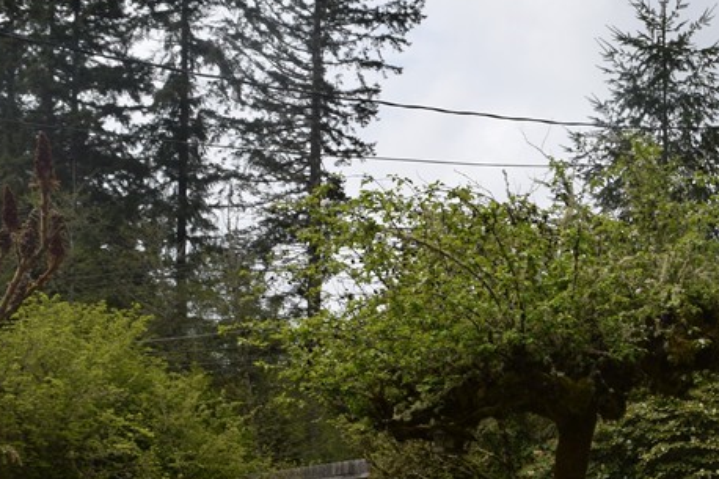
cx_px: 628
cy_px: 460
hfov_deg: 30.2
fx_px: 1278
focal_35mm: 64
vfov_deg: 20.6
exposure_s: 1/200
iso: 100
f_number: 10
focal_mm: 18
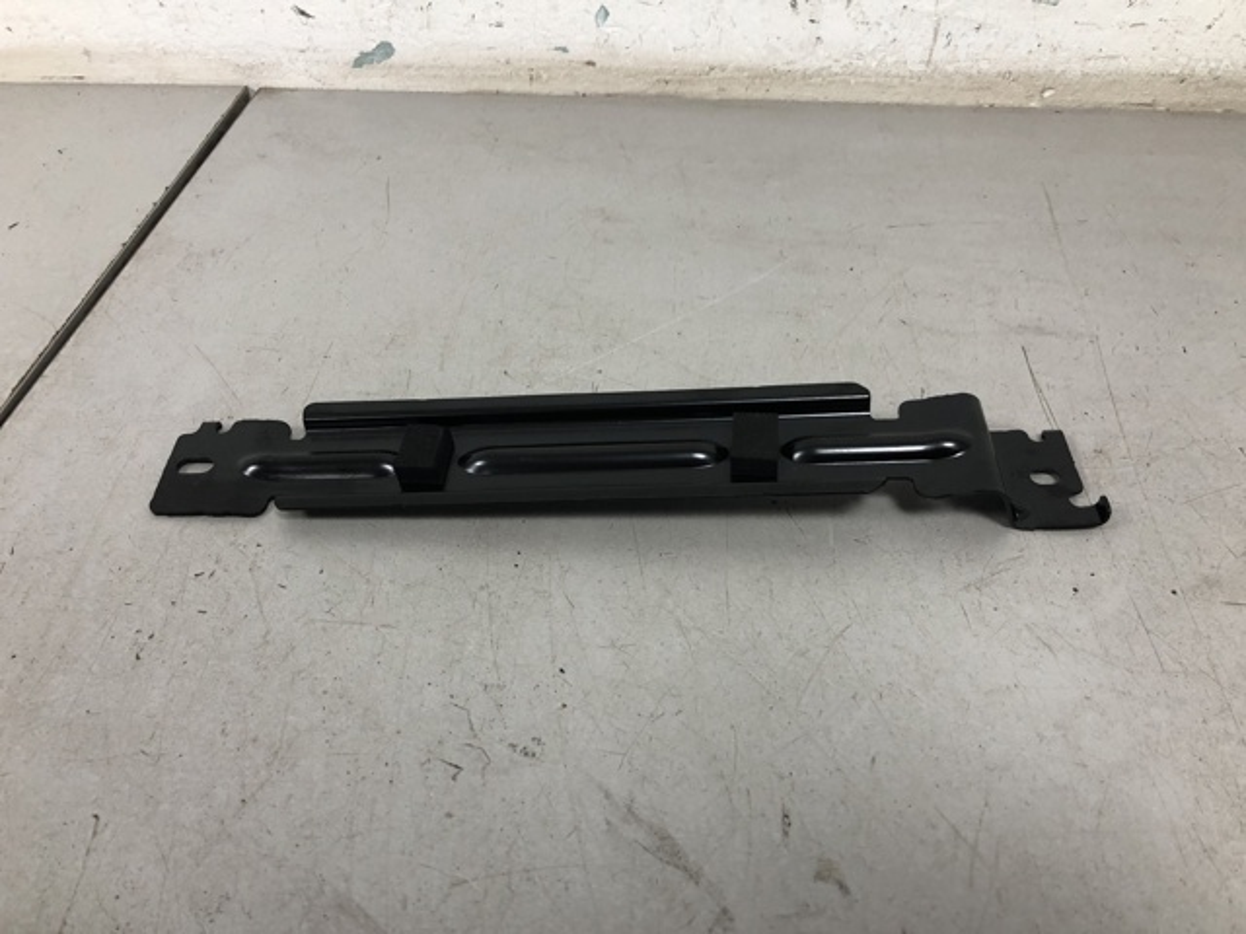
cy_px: 467
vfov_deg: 49.7
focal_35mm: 28
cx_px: 623
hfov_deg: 63.4
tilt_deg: -45.6
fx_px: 1008
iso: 40
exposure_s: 1/33
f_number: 1.8
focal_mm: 4
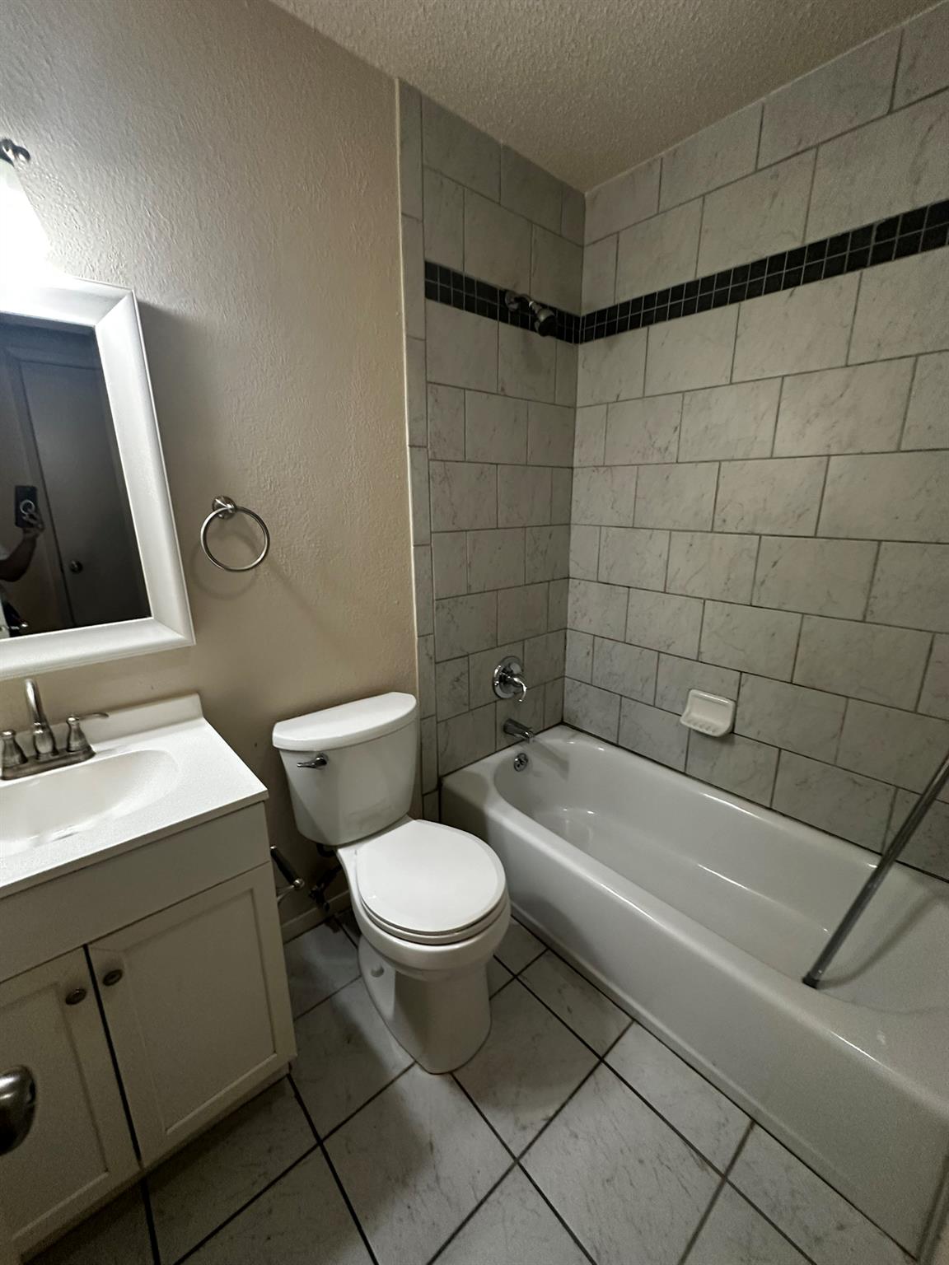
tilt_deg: -16.1
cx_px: 474
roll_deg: -0.8
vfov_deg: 102.1
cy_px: 632
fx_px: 512
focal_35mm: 14
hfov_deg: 85.7
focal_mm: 2.22
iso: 250
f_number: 2.2
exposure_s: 1/60
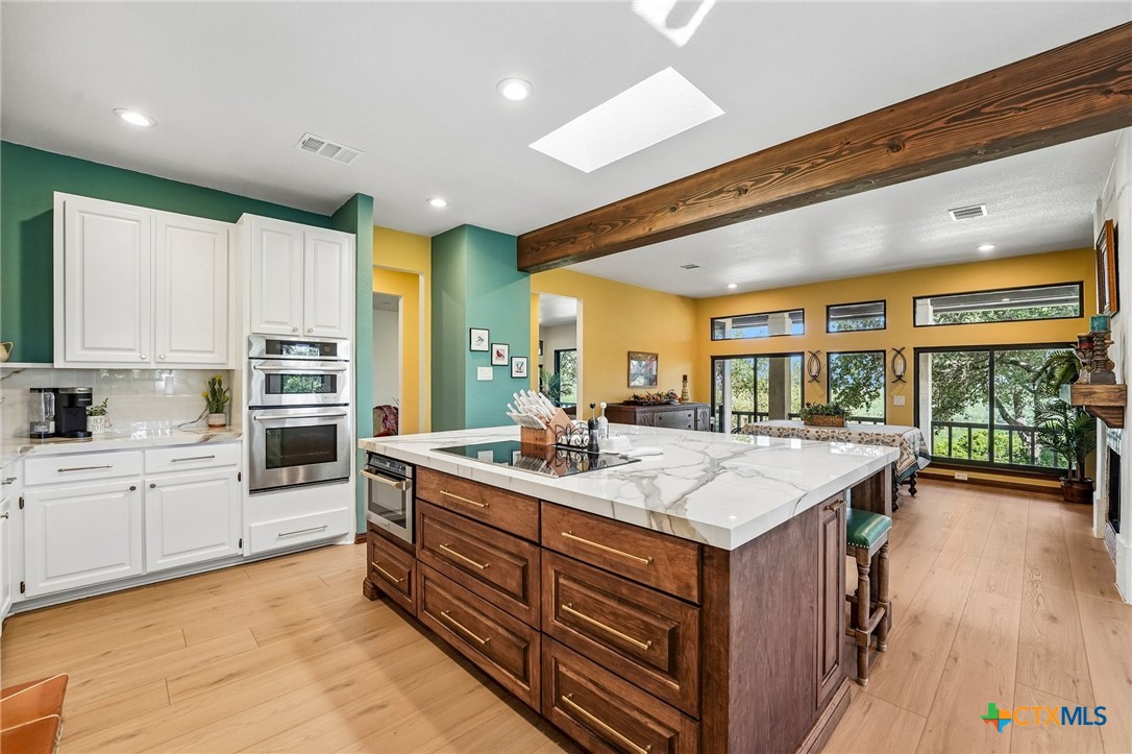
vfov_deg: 81.2
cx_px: 566
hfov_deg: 104.3
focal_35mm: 14
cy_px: 377
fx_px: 440
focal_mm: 14
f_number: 8
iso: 400
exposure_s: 1/30
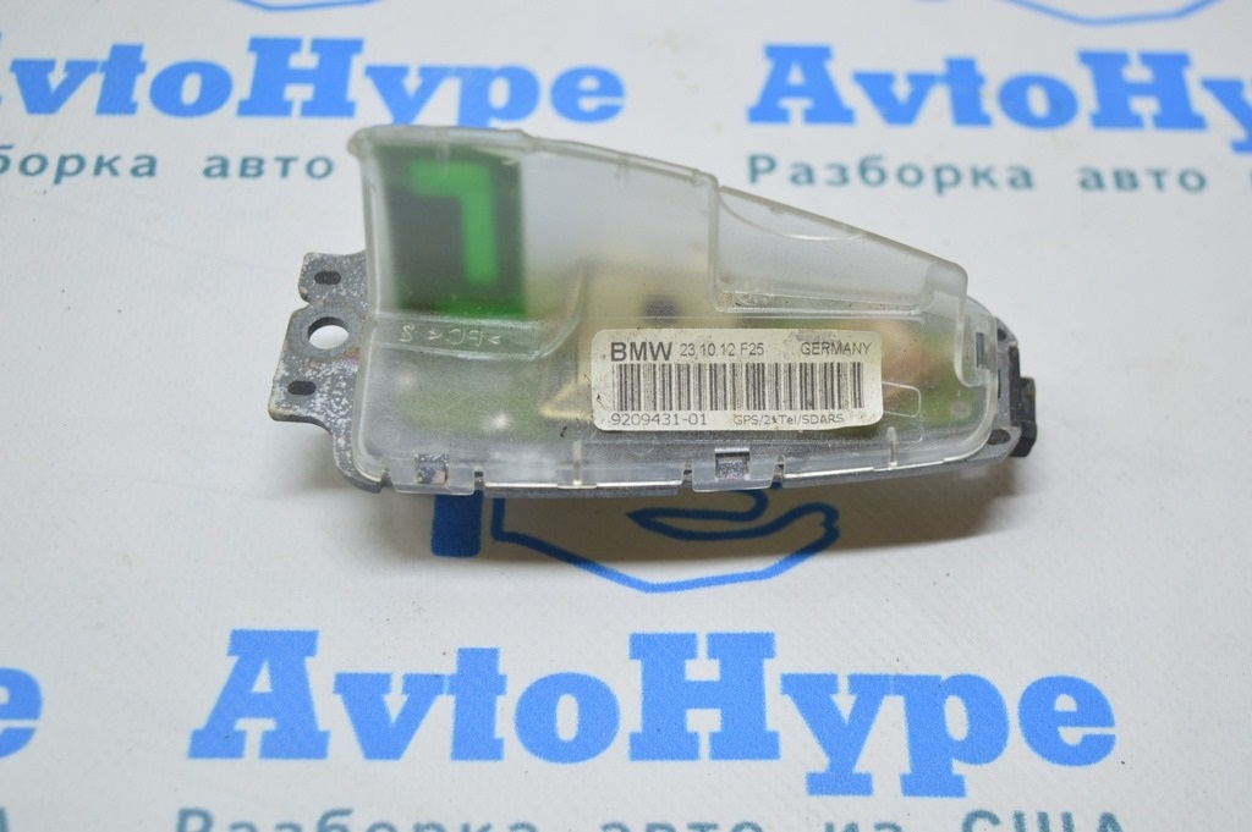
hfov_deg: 33.4
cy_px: 416
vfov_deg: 22.6
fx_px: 2085
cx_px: 626
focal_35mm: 60
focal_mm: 40
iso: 400
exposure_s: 1/40
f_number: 4.8
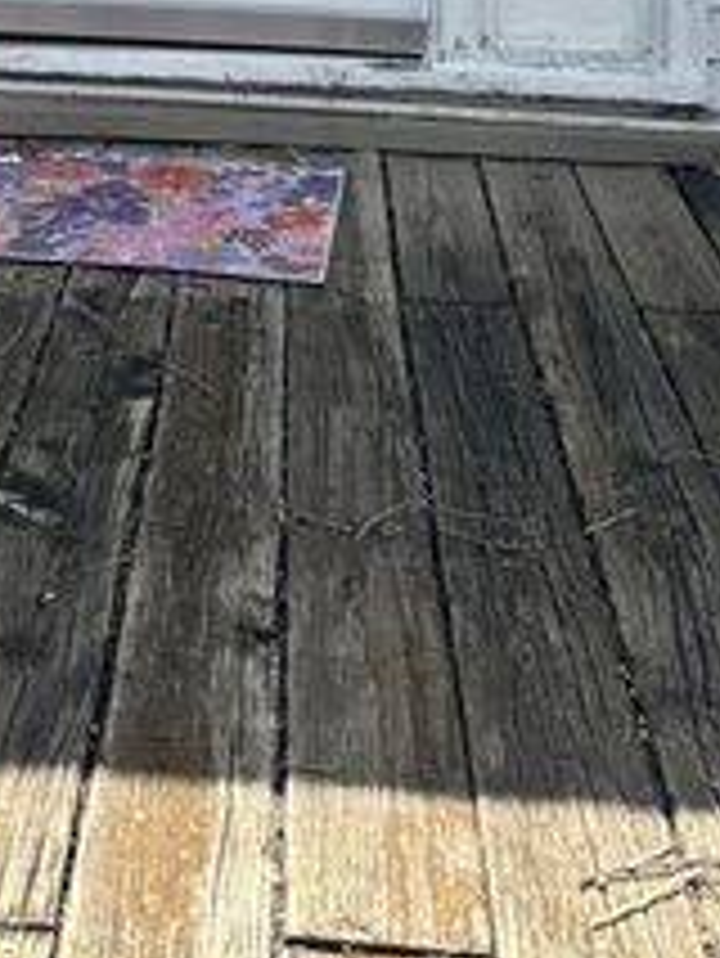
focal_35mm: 75
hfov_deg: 19.2
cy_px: -479
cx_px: 50
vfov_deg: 21.7
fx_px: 2078
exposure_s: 1/1721
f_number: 1.78
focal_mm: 6.76
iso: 80
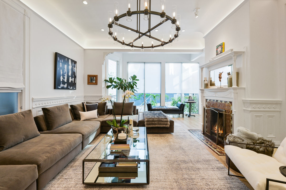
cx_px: 143
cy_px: 95
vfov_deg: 77.2
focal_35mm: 15
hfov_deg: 100.4
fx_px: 119
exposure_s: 1/50
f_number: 9
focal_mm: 15
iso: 400
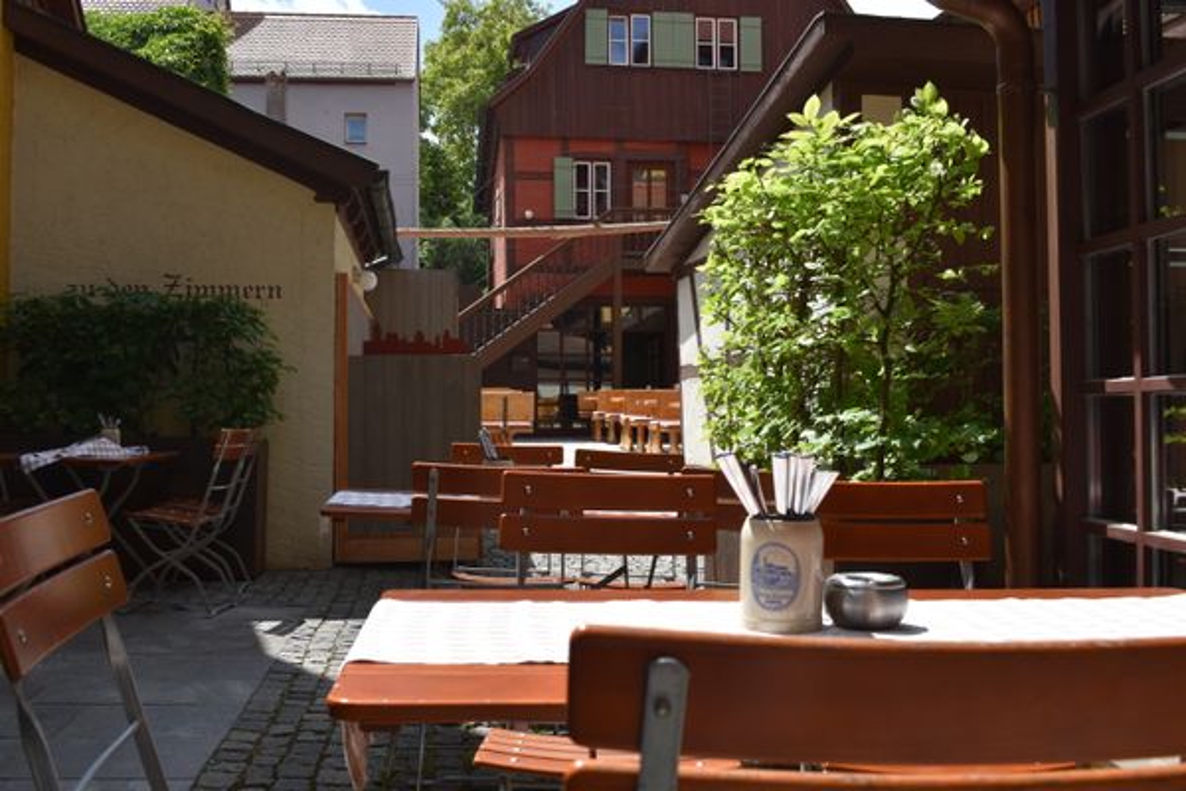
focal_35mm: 36
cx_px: 593
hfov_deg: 53.1
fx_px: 1186
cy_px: 396
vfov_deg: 36.9
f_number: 8
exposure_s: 1/250
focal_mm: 24
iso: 100
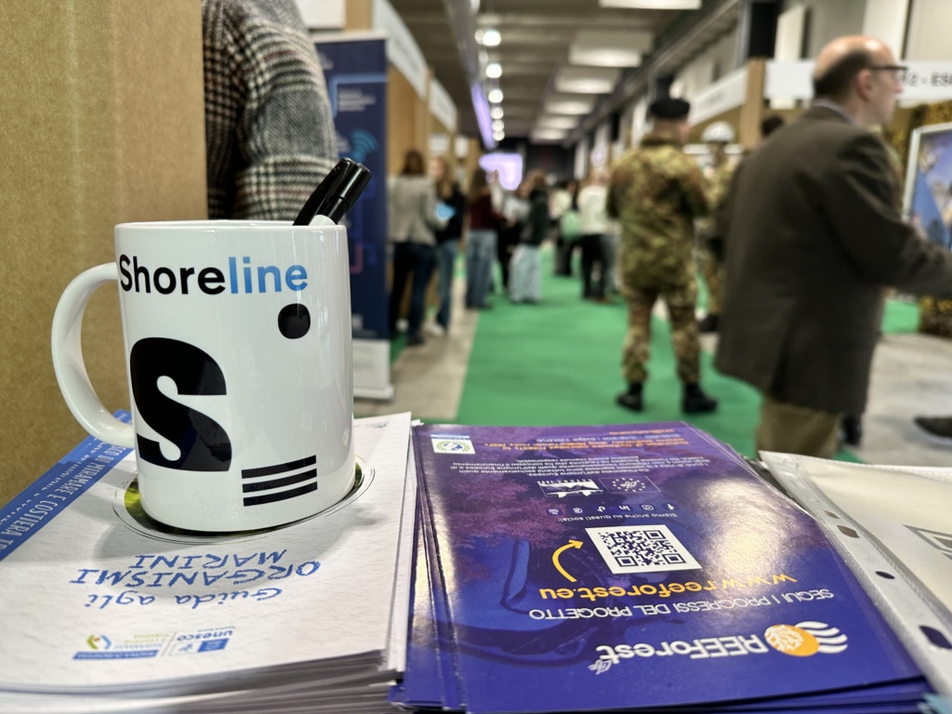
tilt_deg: -13.0
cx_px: 476
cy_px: 357
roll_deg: -0.2
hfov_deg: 71.6
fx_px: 660
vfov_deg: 56.8
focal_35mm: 24
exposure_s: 1/50
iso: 125
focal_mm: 6.86
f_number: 1.78
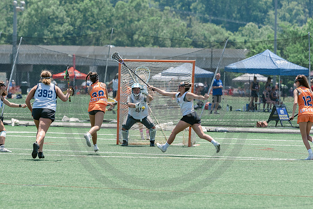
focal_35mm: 349
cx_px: 120
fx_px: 3035
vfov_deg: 3.9
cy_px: 97
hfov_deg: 5.9
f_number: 5
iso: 400
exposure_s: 1/1600
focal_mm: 200
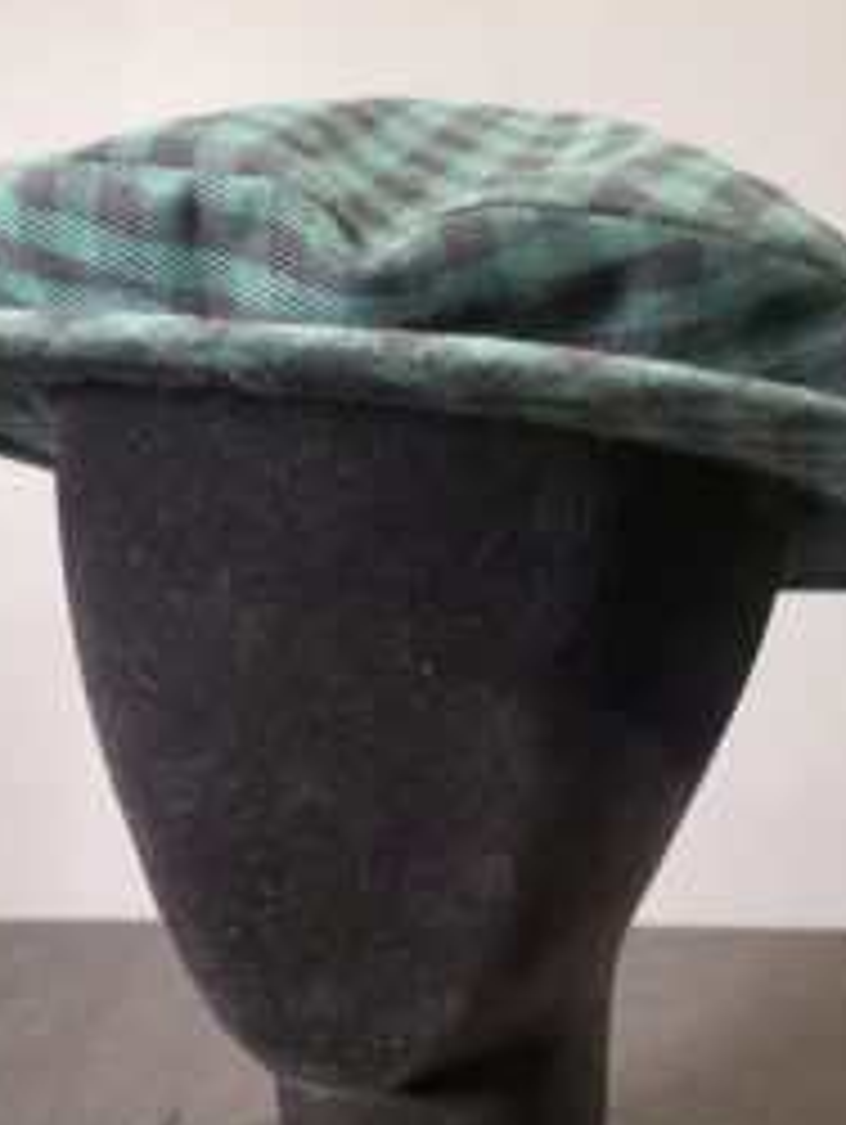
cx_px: 385
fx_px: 1464
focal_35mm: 45
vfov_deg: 41.3
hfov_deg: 32.2
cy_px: 785
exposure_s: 1/24
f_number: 1.5
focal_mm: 4.3
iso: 640
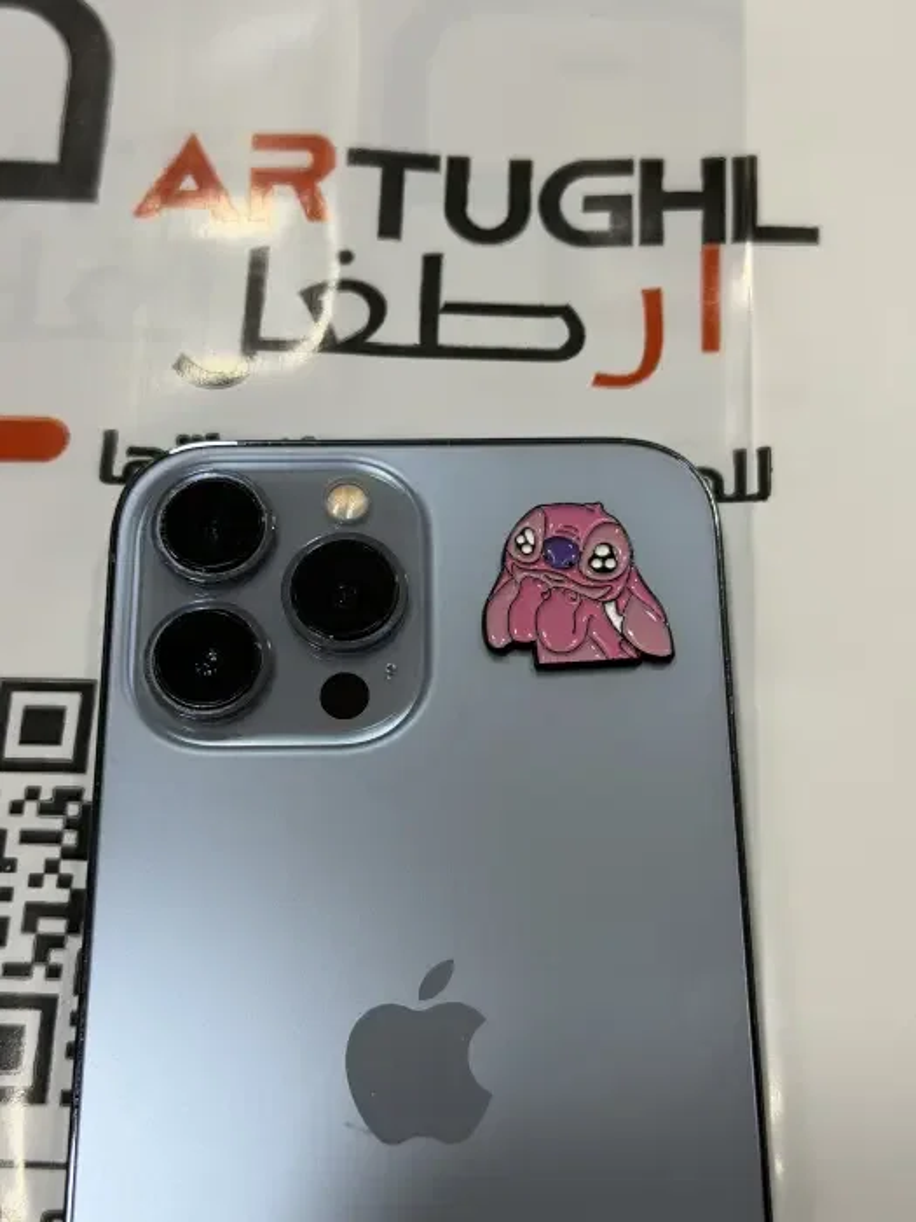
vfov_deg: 39.7
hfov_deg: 30.3
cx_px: 458
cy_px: 611
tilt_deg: -69.5
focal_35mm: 48
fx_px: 1694
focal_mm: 6.76
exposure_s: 1/100
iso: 80
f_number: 1.78
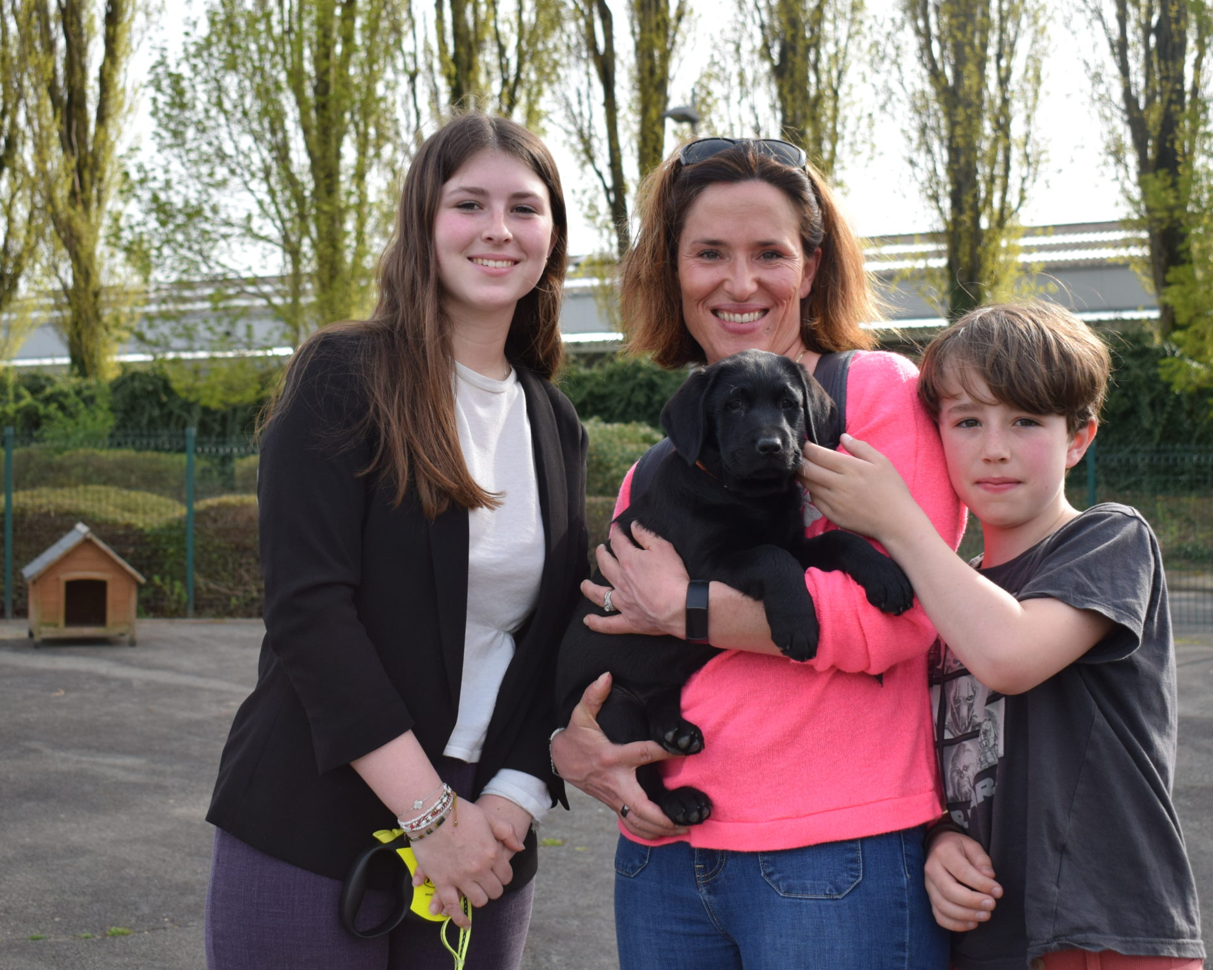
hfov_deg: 37.3
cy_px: 436
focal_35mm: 50
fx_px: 1795
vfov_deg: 30.2
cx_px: 602
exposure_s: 1/1250
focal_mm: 26
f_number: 5
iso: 400
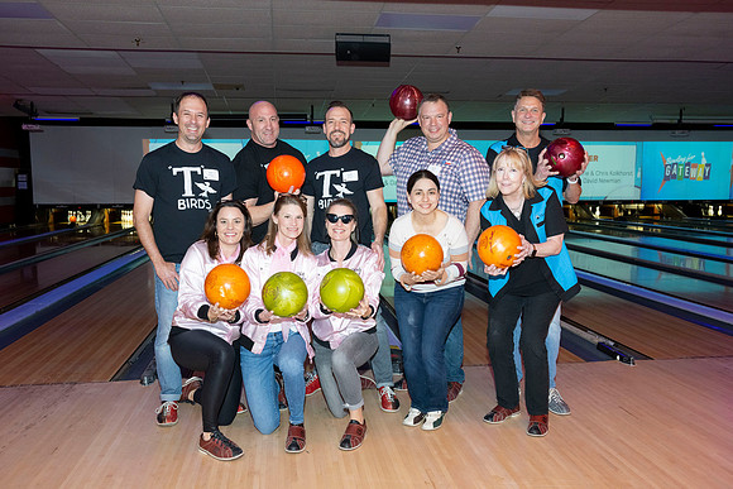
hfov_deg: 61.1
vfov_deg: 43.0
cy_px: 244
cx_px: 366
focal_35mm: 30
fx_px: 621
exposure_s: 1/60
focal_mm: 30.5
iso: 1600
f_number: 5.6
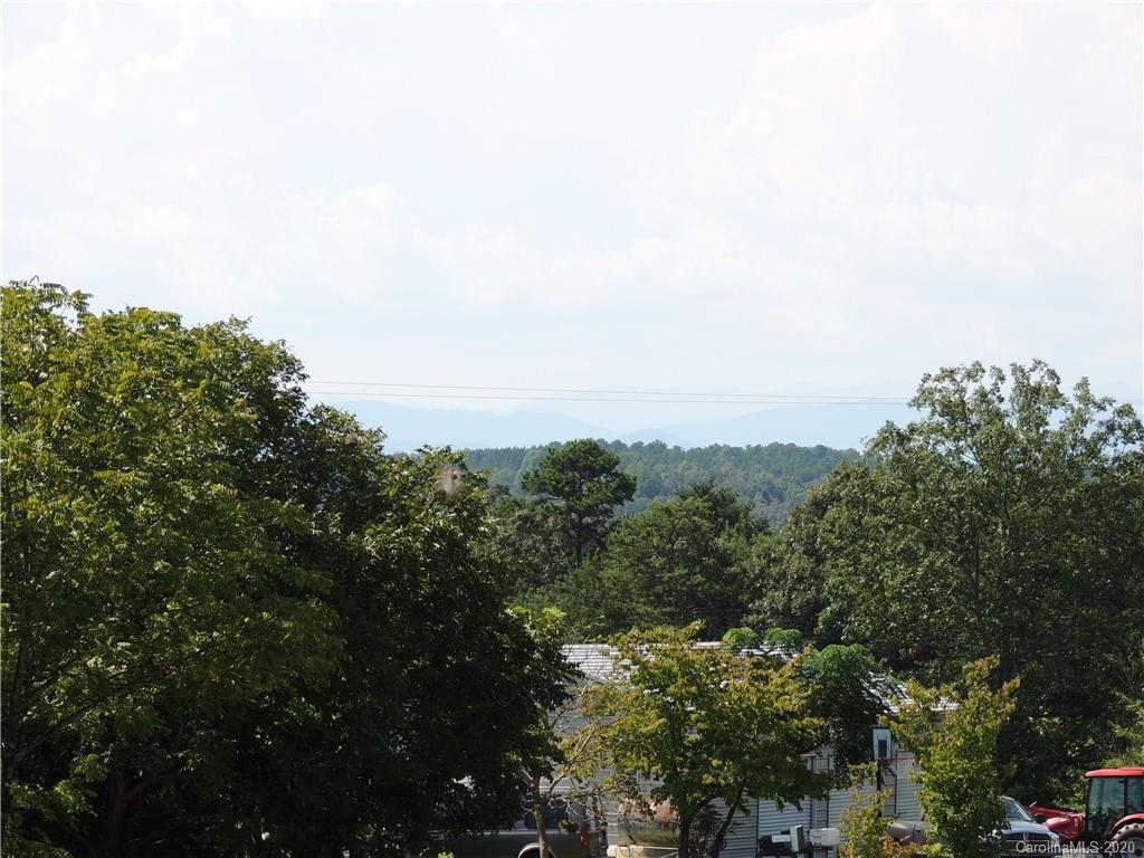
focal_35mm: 200
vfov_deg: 7.4
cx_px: 572
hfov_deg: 9.9
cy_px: 429
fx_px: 6610
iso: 100
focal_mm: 35.6
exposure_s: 1/500
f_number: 4.6
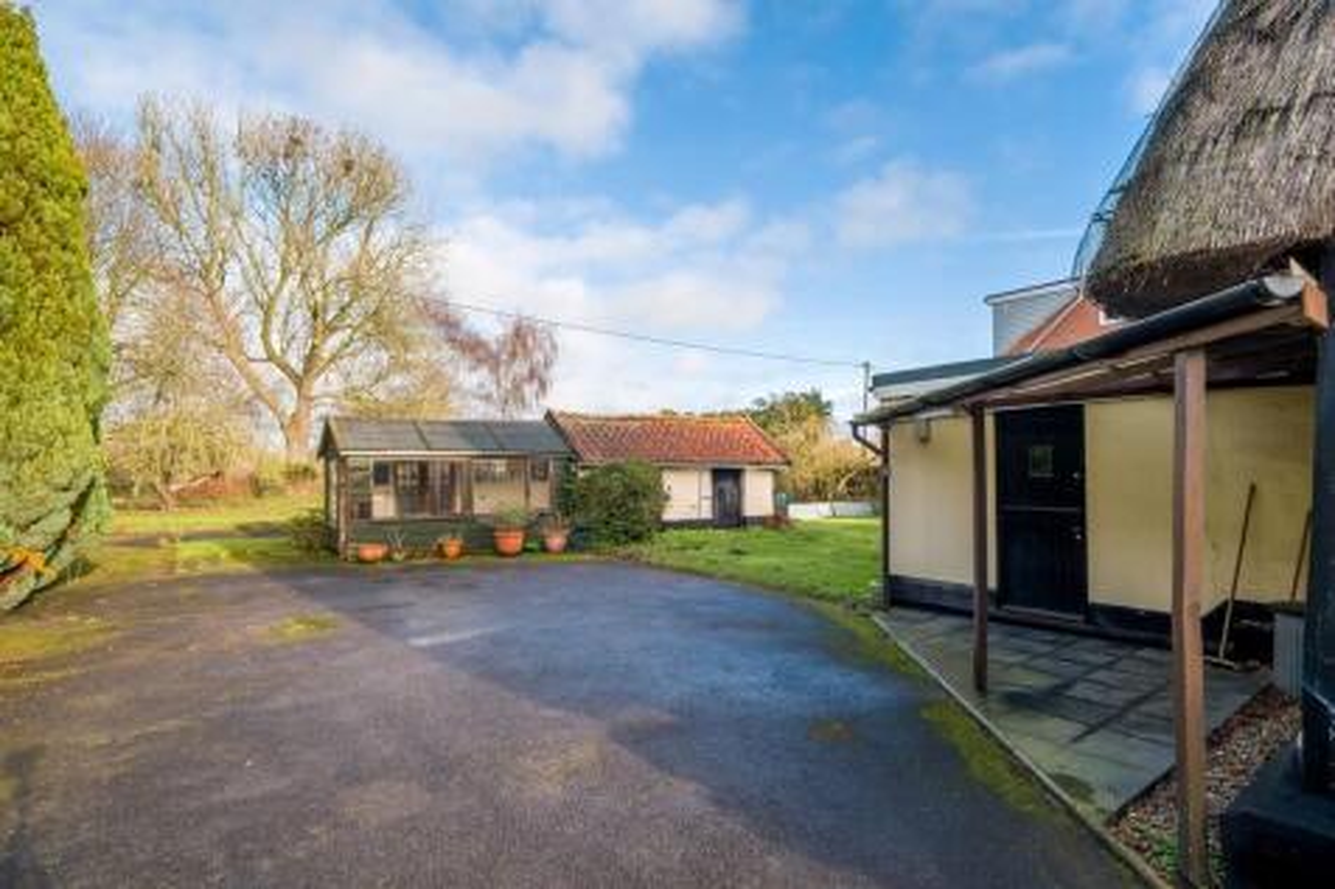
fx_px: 667
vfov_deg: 67.3
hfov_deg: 90.0
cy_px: 444
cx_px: 668
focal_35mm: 18
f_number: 9
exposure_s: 1/250
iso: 160
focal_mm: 12.3
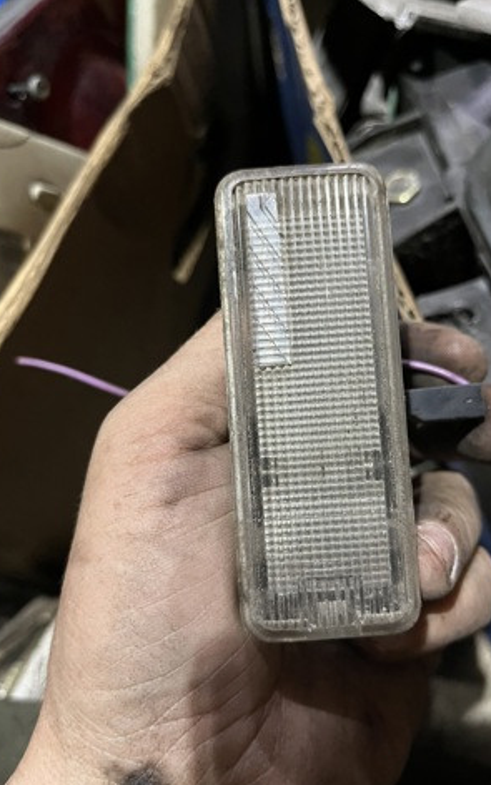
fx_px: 599
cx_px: 275
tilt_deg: -66.0
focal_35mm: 28
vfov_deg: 66.5
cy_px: 396
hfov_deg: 44.5
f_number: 1.6
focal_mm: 5.1
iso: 500
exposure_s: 1/33
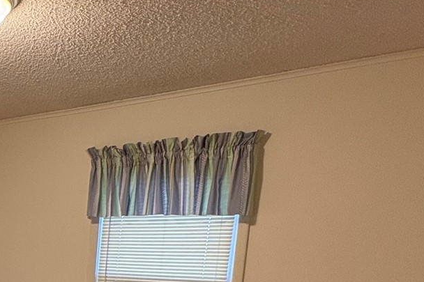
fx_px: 542
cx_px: -69
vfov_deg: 26.2
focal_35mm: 46
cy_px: 335
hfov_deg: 35.0
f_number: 2.2
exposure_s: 1/120
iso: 200
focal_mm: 2.22
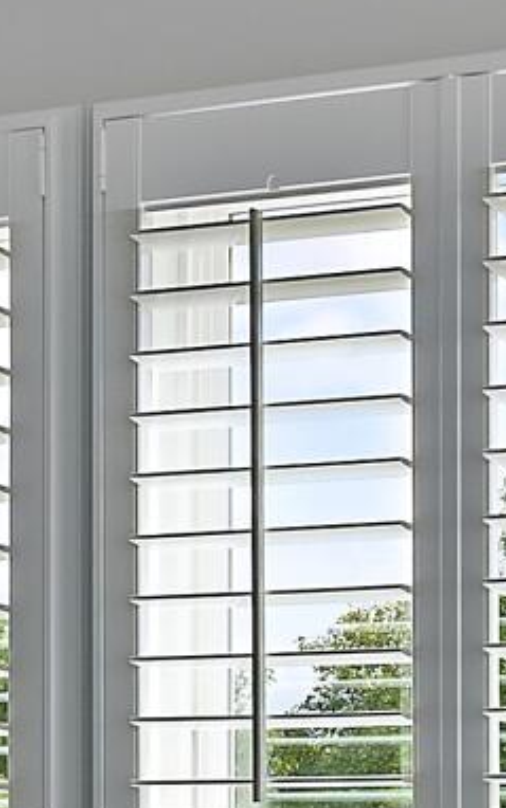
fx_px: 2646
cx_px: 390
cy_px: 1007
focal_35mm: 120
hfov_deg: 10.9
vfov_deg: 16.6
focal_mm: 10
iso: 100
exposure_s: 1/50
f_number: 4.5
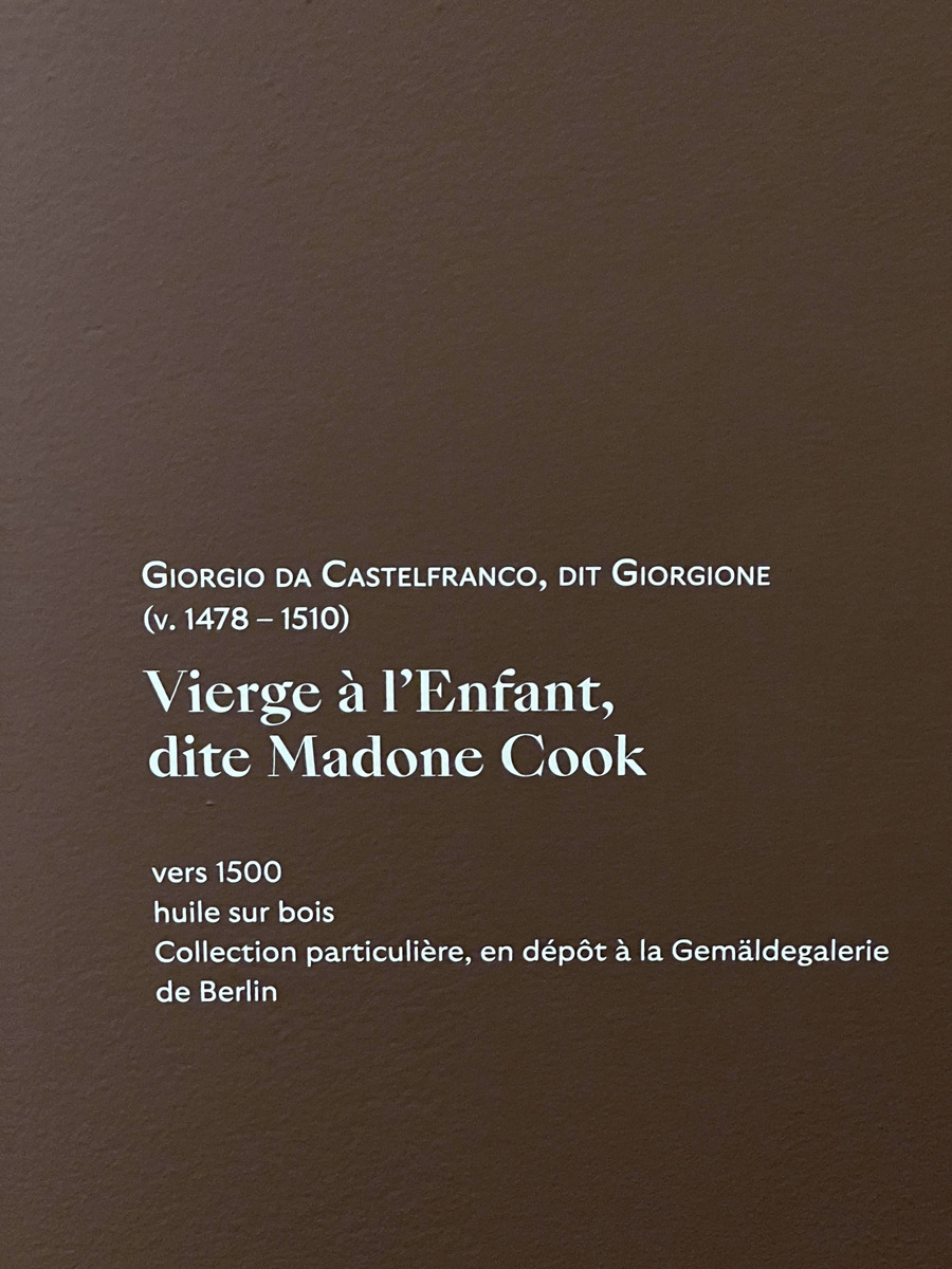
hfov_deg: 19.1
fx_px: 2824
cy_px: 634
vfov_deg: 25.3
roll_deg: -0.2
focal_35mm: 77
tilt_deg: -13.9
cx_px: 476
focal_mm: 9
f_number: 2.8
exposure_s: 1/20
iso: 1600
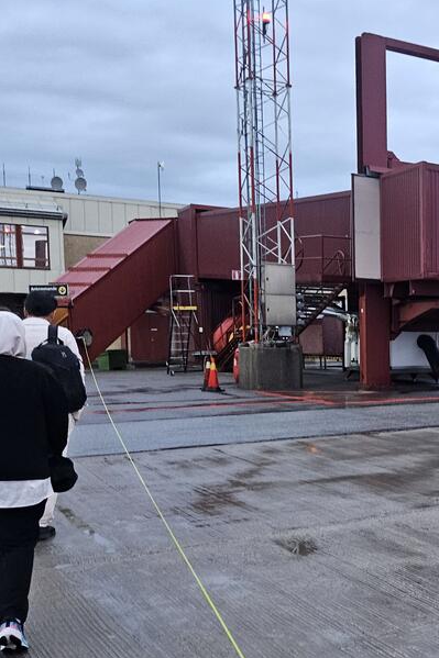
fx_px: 842
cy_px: 414
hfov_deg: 25.7
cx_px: 545
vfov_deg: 42.4
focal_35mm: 46
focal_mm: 5.4
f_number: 1.8
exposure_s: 1/100
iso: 250
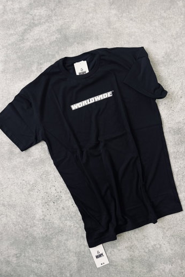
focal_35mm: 26
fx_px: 201
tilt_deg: -87.0
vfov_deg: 69.4
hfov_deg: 49.5
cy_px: 134
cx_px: 98
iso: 200
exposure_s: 1/94
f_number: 1.78
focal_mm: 6.76
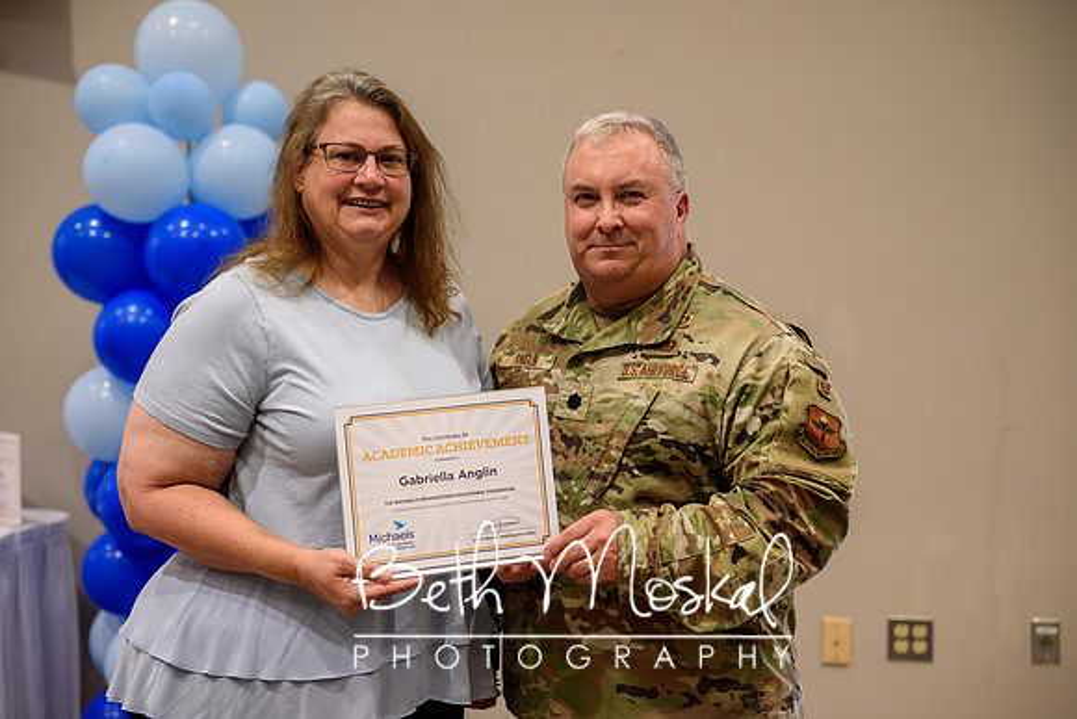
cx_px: 538
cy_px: 360
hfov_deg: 34.5
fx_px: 1735
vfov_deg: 23.4
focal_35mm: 58
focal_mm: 58
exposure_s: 1/160
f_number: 2.8
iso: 1000
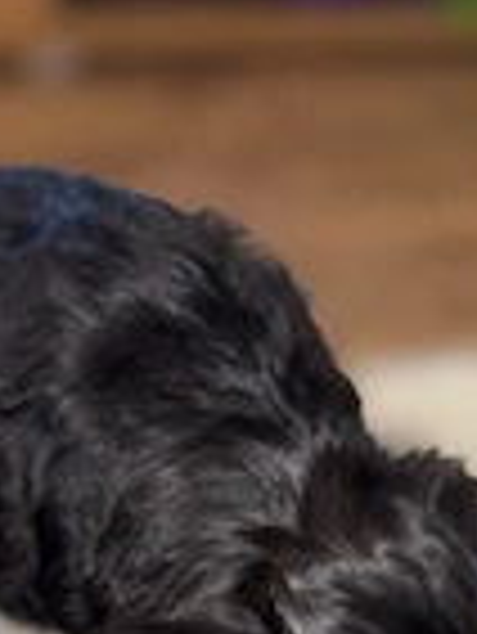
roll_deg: -2.8
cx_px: 270
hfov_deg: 21.6
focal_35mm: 68
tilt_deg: -38.1
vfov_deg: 27.4
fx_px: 1247
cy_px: 585
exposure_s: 1/40
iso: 64
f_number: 1.78
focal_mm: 6.76
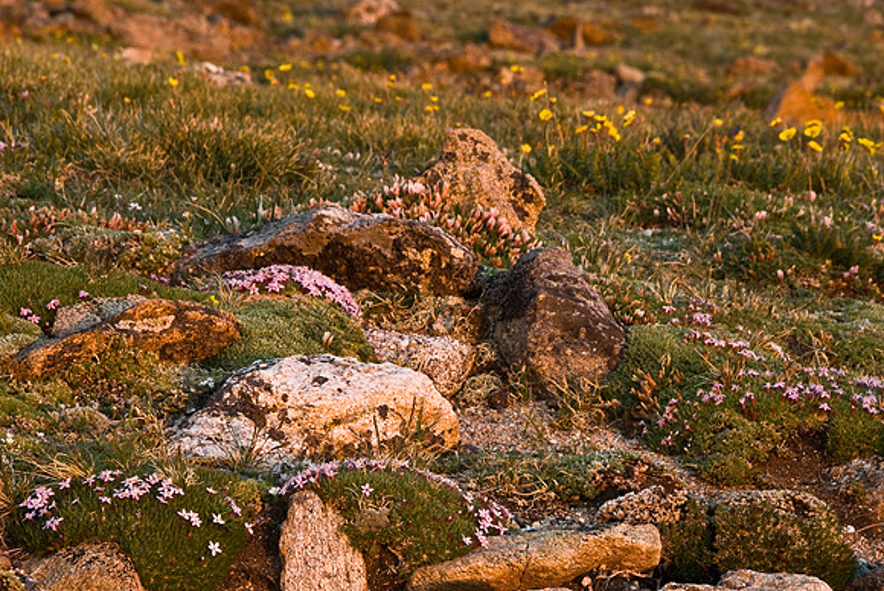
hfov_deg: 12.2
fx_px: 4129
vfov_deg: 8.2
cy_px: 296
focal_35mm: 168
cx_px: 442
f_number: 22
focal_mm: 112
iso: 100
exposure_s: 1
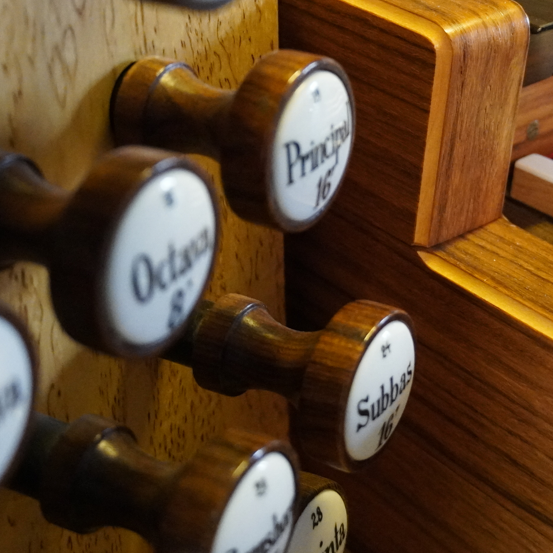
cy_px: 185
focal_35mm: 76
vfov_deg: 22.7
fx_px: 1374
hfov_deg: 22.5
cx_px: 425
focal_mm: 26
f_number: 4
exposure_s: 1/125
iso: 6400
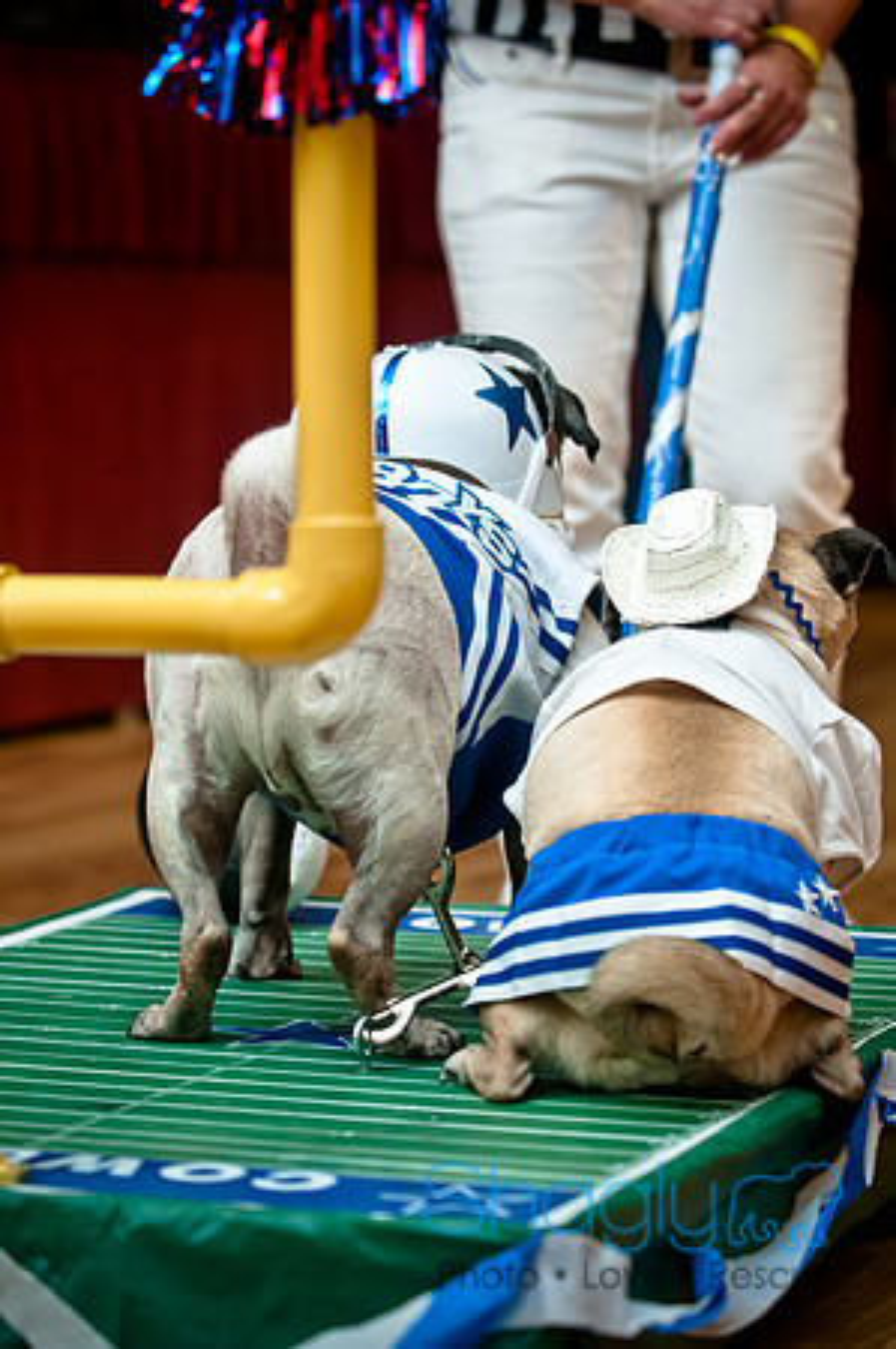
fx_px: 4490
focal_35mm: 120
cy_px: 674
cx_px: 448
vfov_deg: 17.1
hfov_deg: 11.4
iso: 200
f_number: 2.8
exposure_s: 1/200
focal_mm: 80
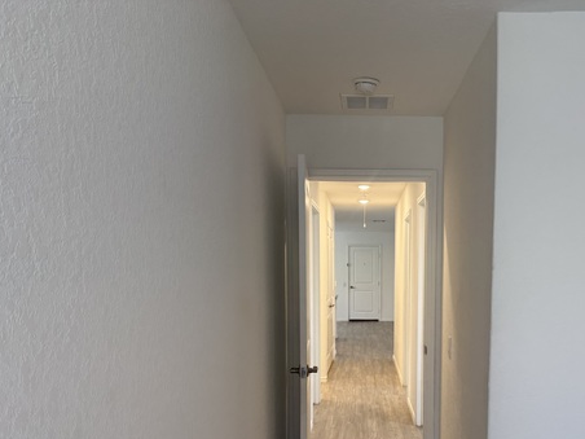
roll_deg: +0.2
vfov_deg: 41.0
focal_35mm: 34
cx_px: 379
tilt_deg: -3.8
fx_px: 575
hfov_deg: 53.1
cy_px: 310
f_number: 1.78
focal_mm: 6.76
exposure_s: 1/120
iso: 160
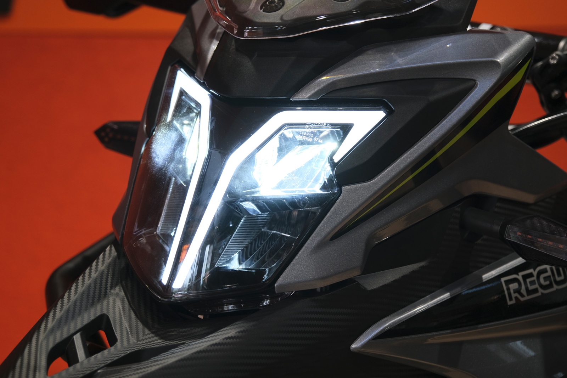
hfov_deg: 30.1
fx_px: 1055
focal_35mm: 67
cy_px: 189
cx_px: 284
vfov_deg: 20.3
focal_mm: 44.7
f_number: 4
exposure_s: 1/100
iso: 500
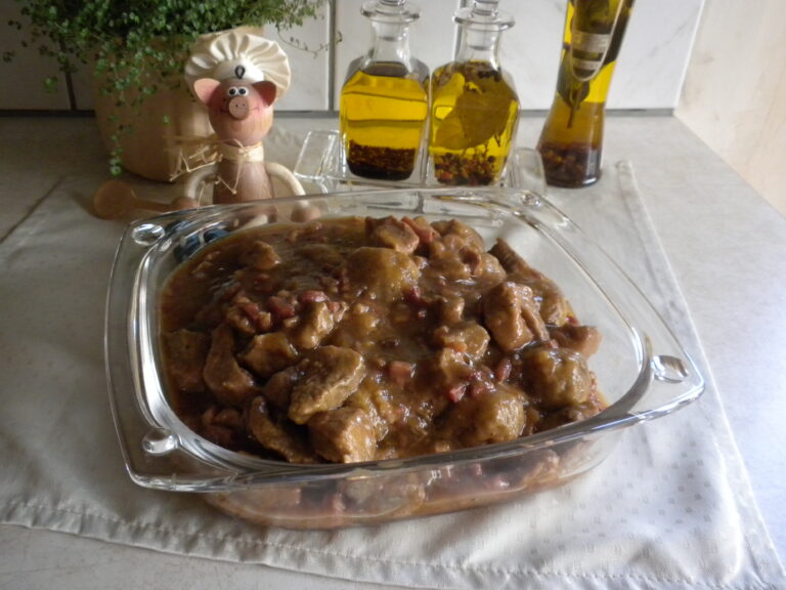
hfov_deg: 50.1
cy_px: 295
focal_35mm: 37
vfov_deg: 38.7
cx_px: 393
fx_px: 840
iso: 400
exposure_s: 1/51.4
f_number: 3.5
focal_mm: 6.6
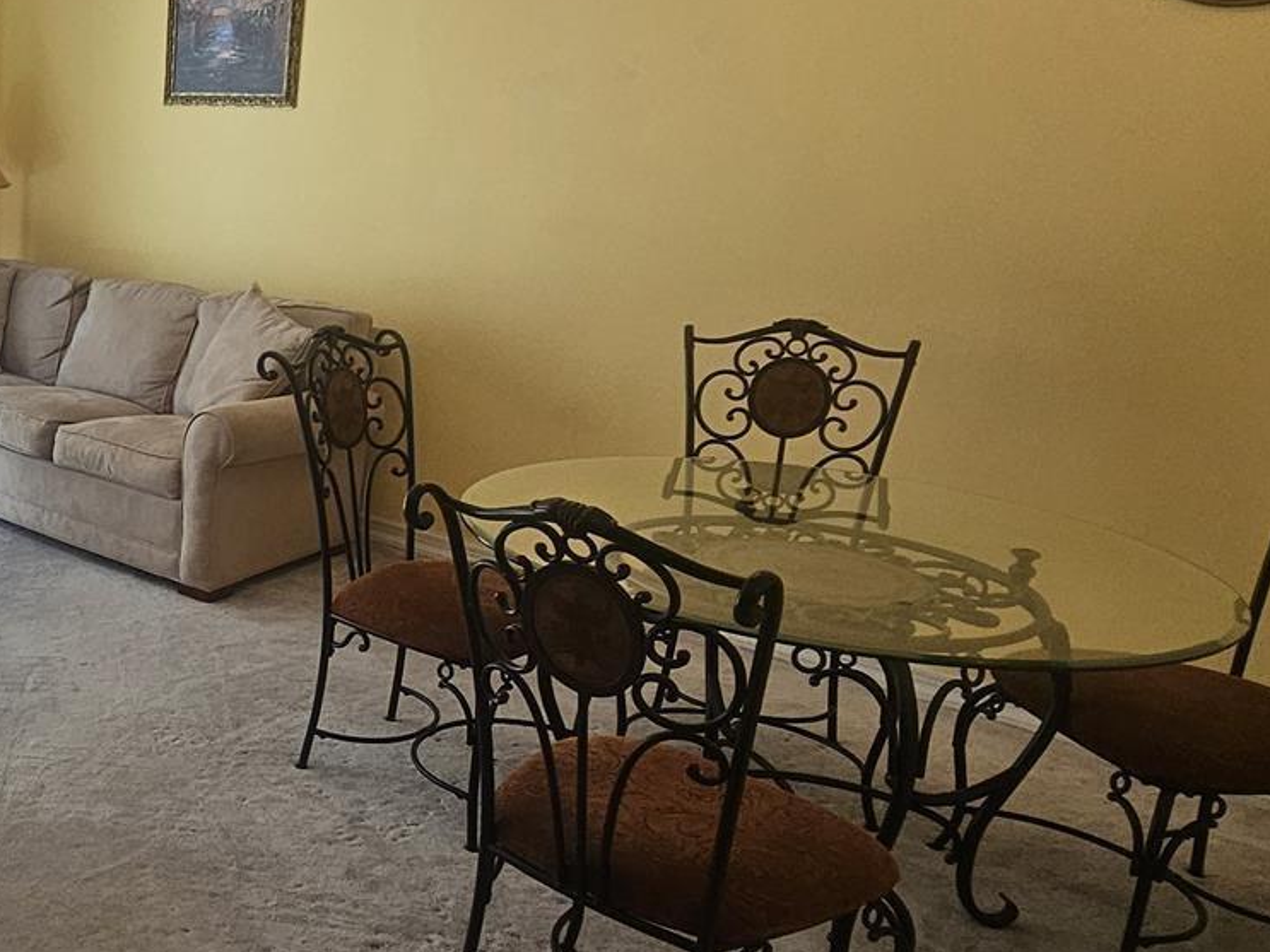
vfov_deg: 40.7
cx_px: -51
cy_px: 438
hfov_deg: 43.5
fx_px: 1284
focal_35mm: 35
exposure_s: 1/120
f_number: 2.2
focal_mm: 2.2
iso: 80
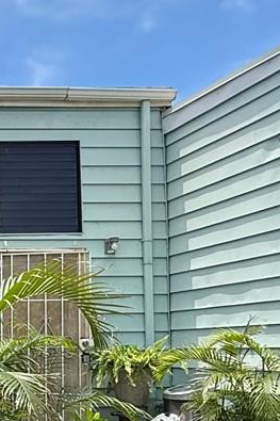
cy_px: 334
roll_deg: +0.1
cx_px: -209
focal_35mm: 59
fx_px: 689
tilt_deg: +2.4
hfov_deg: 18.5
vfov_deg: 33.0
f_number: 2.2
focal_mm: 2.22
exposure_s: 1/942
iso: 64
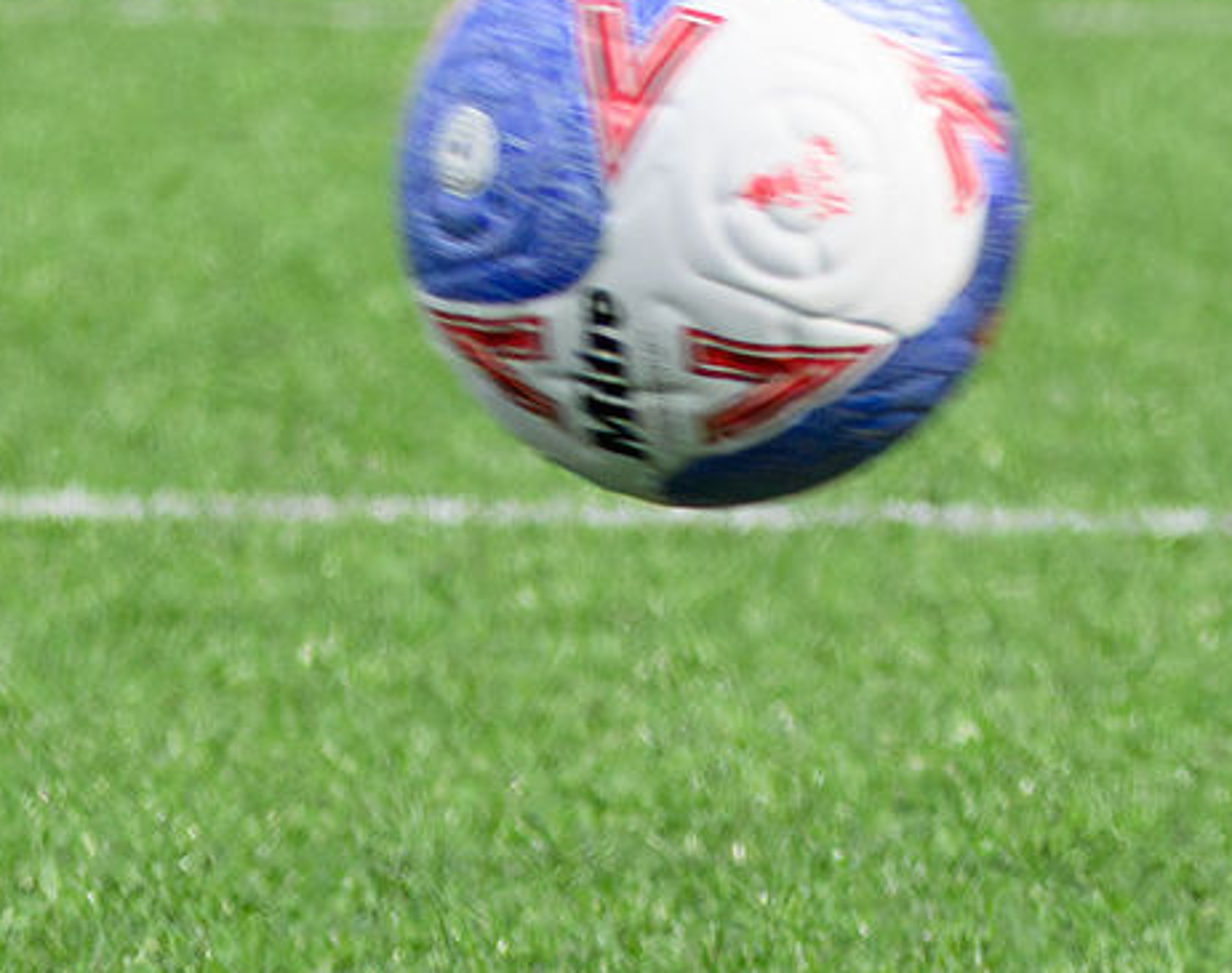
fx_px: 83422
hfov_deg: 0.8
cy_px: -1272
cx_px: 3042
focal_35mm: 2299
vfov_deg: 0.7
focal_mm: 190
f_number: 5
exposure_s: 1/1600
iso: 560
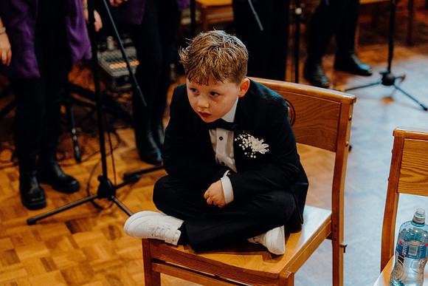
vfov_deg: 19.5
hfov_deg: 28.8
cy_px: 143
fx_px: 832
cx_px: 214
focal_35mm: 70
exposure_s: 1/160
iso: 5000
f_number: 3.2
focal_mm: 70
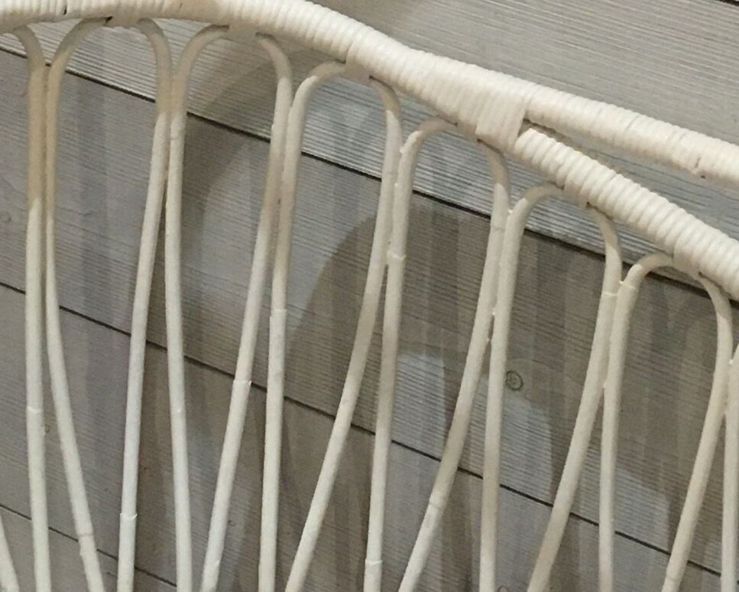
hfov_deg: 16.3
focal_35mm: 118
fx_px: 2581
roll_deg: -2.2
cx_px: 355
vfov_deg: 12.7
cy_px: -166
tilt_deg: -21.5
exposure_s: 1/33
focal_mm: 4.15
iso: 200
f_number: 2.2
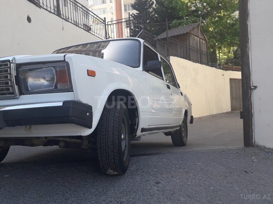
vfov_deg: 51.4
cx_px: 136
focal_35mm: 27
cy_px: 102
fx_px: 213
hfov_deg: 65.3
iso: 40
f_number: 1.9
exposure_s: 1/423
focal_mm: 3.6
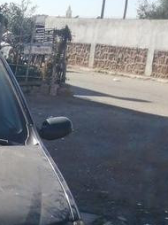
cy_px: 301
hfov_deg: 15.1
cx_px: -99
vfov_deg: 20.0
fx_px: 577
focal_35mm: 89
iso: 50
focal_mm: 3.6
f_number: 1.8
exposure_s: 1/1650
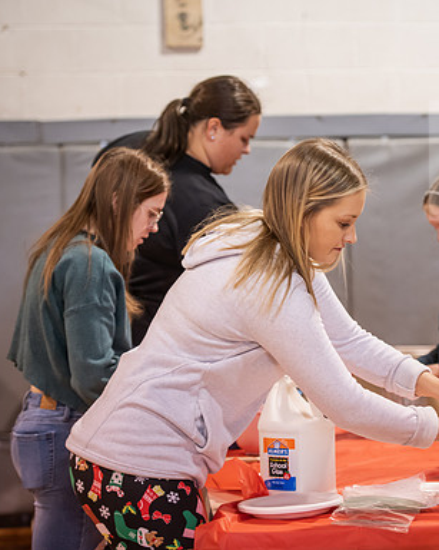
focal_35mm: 122
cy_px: 274
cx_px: 386
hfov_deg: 12.6
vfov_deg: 15.8
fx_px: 1982
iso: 1250
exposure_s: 1/200
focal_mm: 86
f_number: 3.2
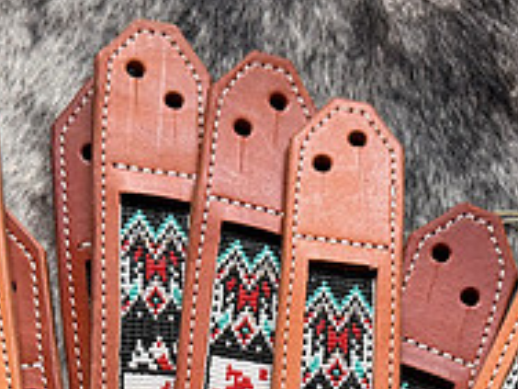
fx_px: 1107
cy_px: 550
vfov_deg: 18.1
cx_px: 339
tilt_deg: -75.9
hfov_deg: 26.2
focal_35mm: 74
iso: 100
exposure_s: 1/121
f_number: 1.78
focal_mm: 6.76
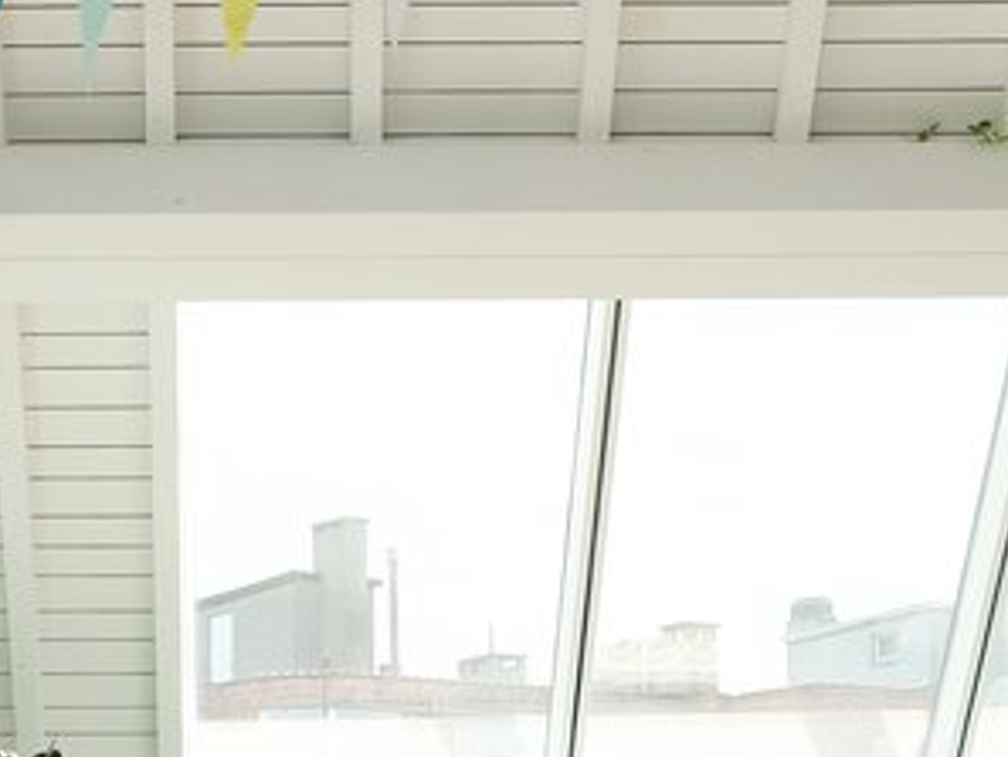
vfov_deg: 14.0
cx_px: 370
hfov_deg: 18.7
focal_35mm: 105
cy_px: 160
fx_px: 3059
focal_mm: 18
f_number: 5.6
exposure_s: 1/200
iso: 200
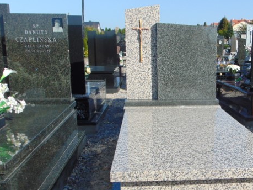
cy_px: 119
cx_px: 170
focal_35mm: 46
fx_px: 336
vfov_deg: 31.4
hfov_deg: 40.7
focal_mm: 5.8
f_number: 8.2
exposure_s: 1/160
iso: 80
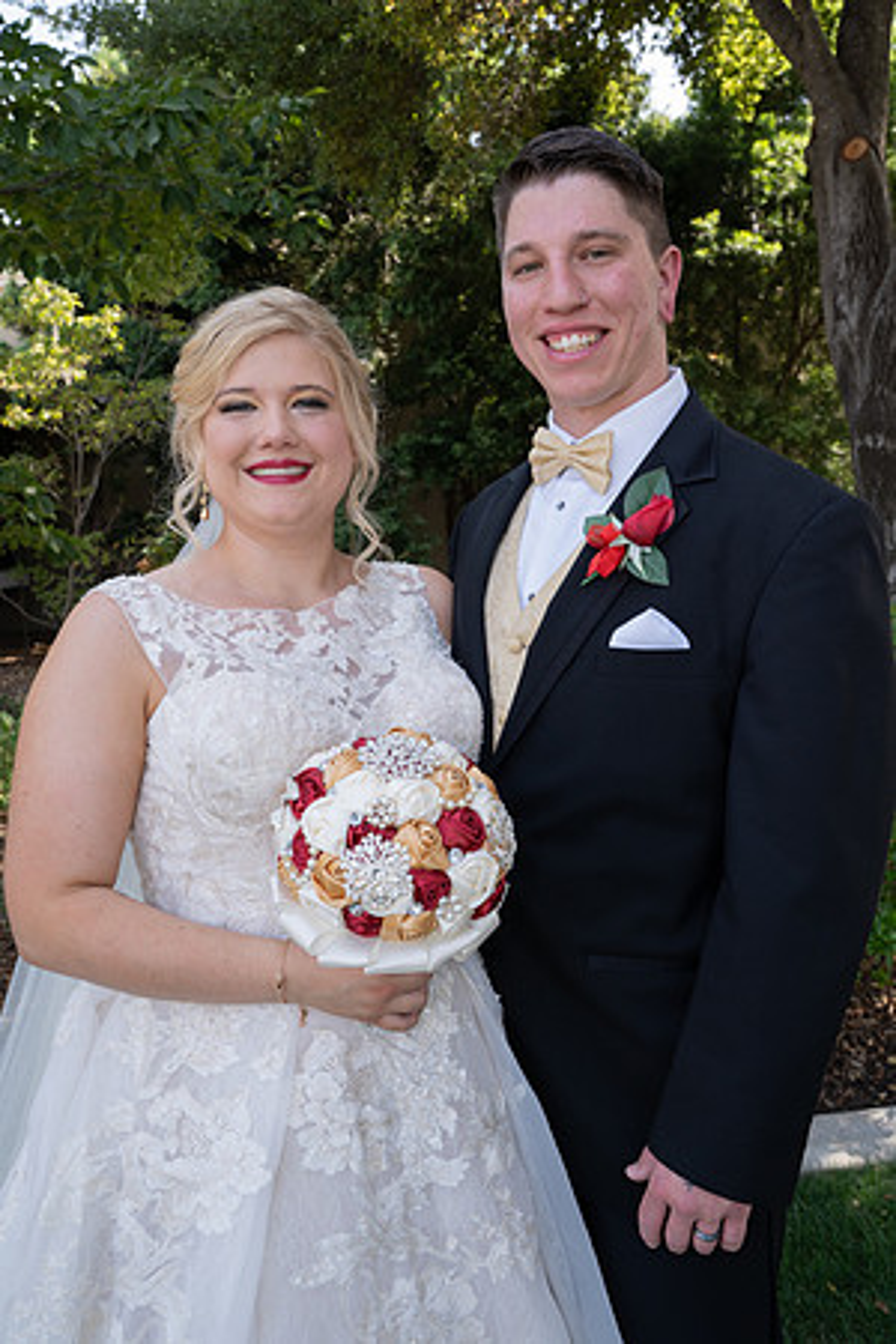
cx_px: 448
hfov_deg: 45.0
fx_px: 1083
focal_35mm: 29
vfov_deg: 63.7
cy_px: 672
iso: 500
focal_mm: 29
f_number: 9
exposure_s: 1/125
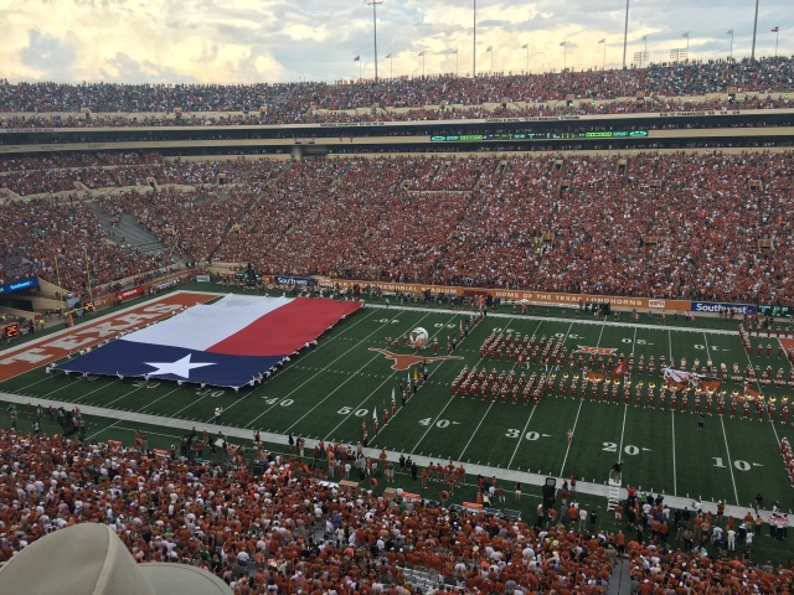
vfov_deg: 48.2
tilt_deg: -13.8
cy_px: 298
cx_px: 397
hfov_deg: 61.7
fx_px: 665
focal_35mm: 29
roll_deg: +3.1
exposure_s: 1/455
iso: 25
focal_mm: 4.15
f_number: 2.2
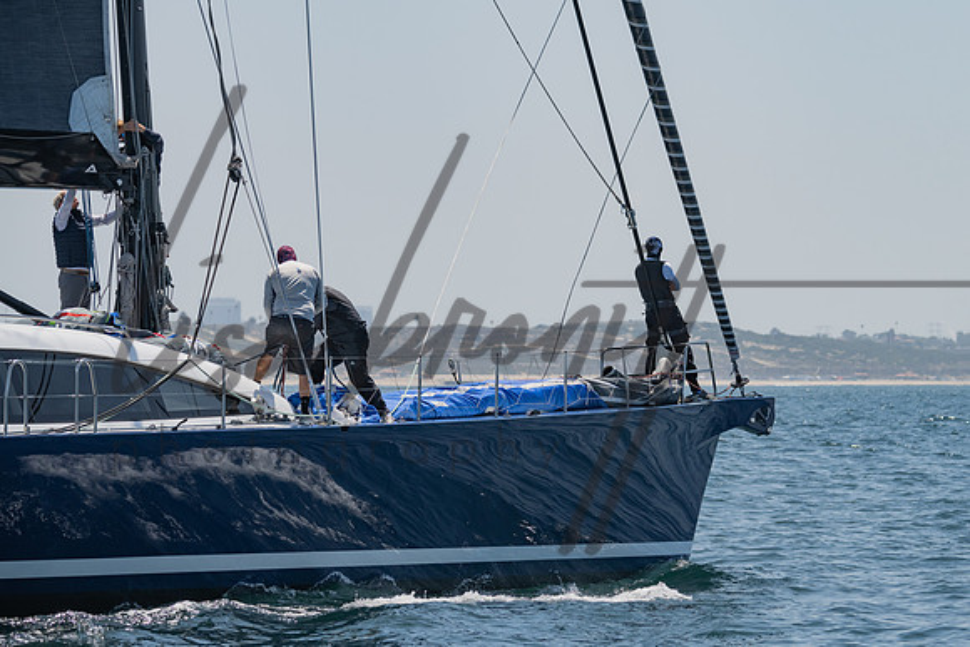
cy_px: 336
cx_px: 587
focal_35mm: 218
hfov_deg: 9.4
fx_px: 5880
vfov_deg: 6.3
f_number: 6.3
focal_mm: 180
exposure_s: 1/2000
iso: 250
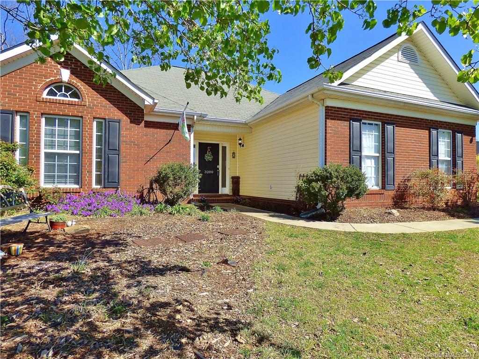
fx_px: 277
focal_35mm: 20
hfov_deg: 81.7
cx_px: 240
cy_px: 180
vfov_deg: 66.0
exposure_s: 1/1000
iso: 100
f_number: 2.8
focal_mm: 3.58
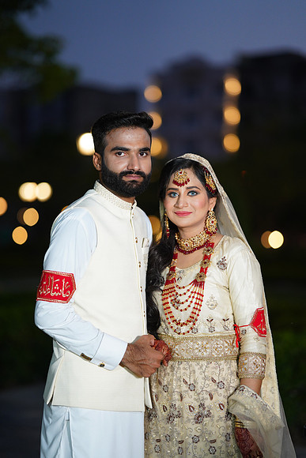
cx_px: 153
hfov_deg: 16.1
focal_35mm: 85
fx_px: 1083
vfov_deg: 23.9
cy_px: 229
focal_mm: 85
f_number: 1.4
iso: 1000
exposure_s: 1/200
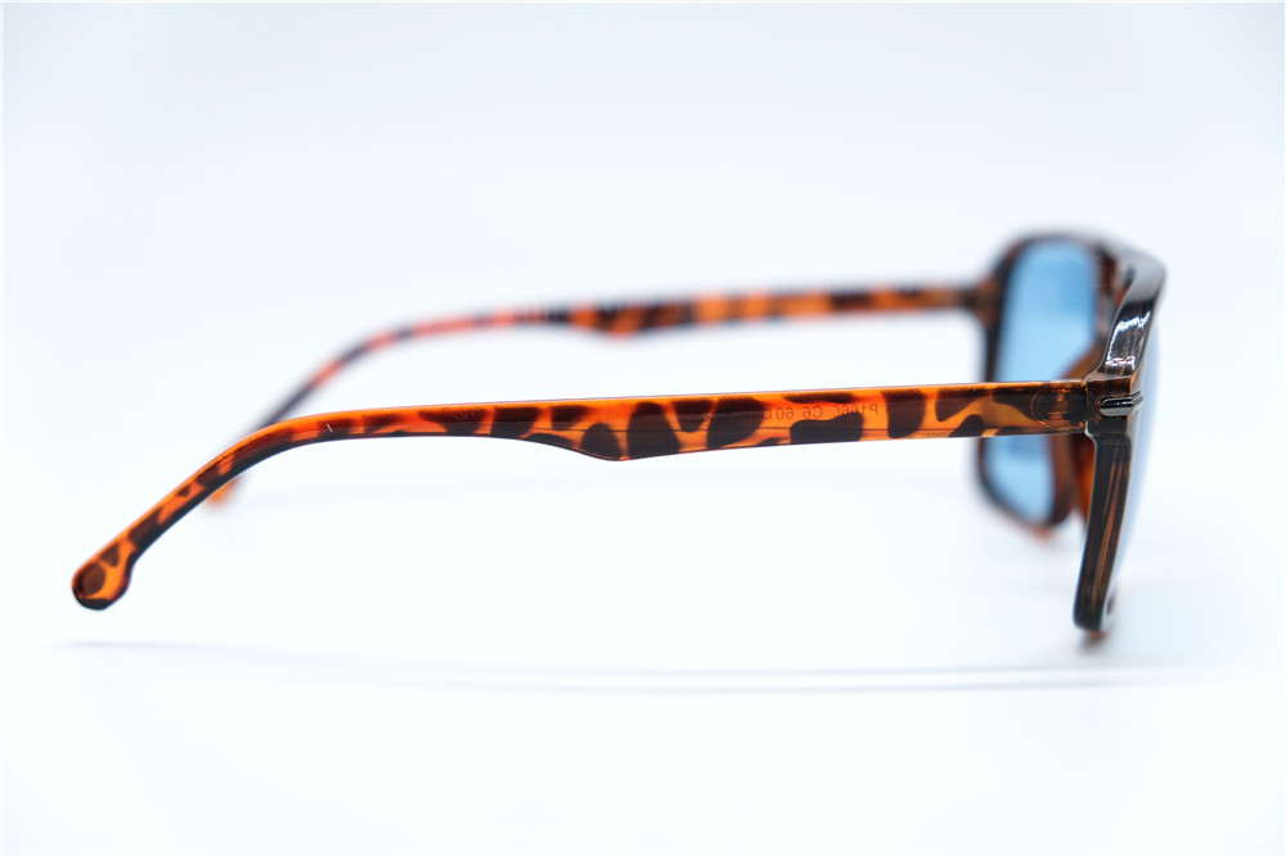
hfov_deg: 25.7
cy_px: 428
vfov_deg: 17.3
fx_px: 2821
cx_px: 643
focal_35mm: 79
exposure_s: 1/180
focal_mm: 52.7
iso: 160
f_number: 4
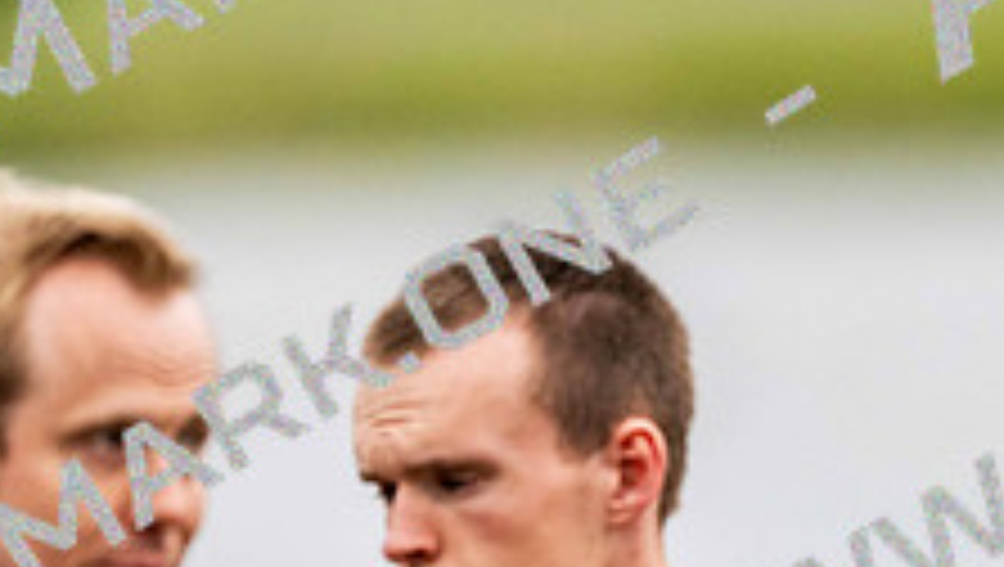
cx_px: 1171
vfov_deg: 0.7
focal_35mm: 1633
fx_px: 43521
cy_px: 740
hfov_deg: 1.3
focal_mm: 600
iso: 1250
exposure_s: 1/2500
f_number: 4
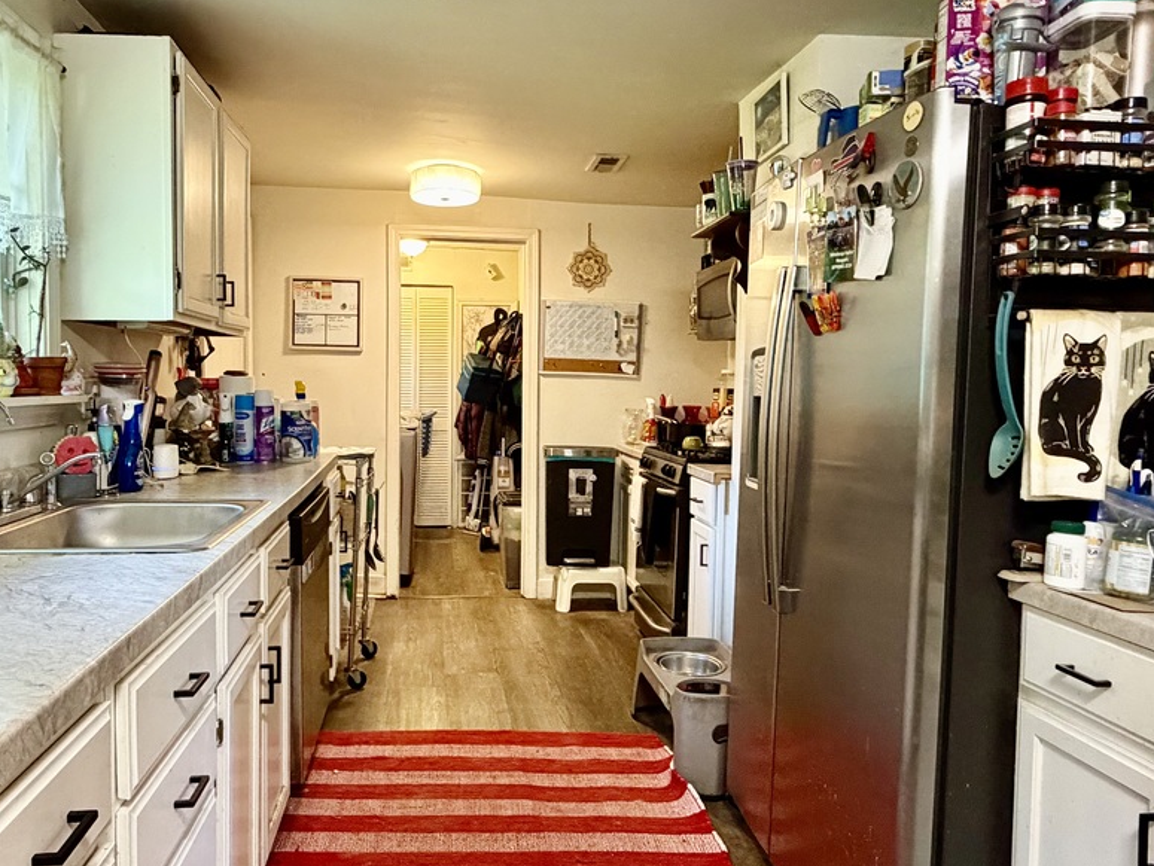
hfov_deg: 67.0
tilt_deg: -1.2
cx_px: 500
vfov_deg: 53.1
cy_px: 414
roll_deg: -0.1
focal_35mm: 26
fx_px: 867
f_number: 2.2
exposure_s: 1/60
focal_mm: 2.22
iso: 640
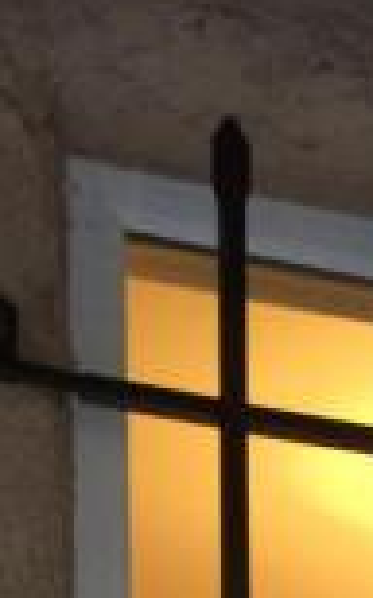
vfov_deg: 11.2
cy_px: 1479
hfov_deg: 8.3
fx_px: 2493
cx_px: 614
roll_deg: +1.8
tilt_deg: -3.5
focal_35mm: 153
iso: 125
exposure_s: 1/30
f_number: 2.2
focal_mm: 4.15
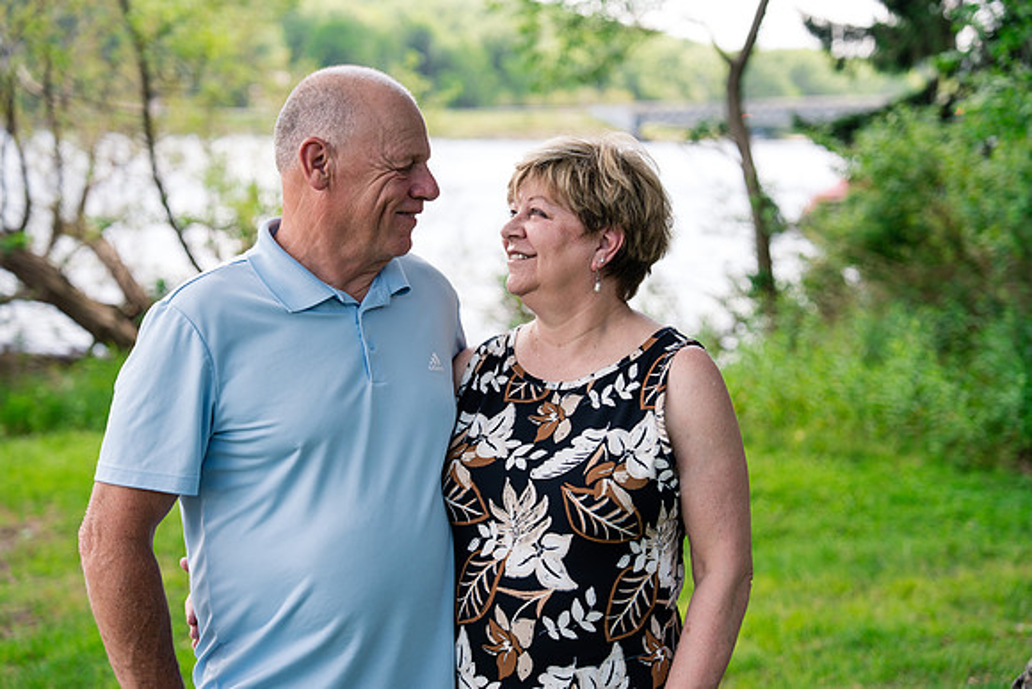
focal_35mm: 58
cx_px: 516
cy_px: 344
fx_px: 1663
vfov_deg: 23.4
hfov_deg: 34.5
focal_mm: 58
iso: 100
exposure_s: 1/250
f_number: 2.8
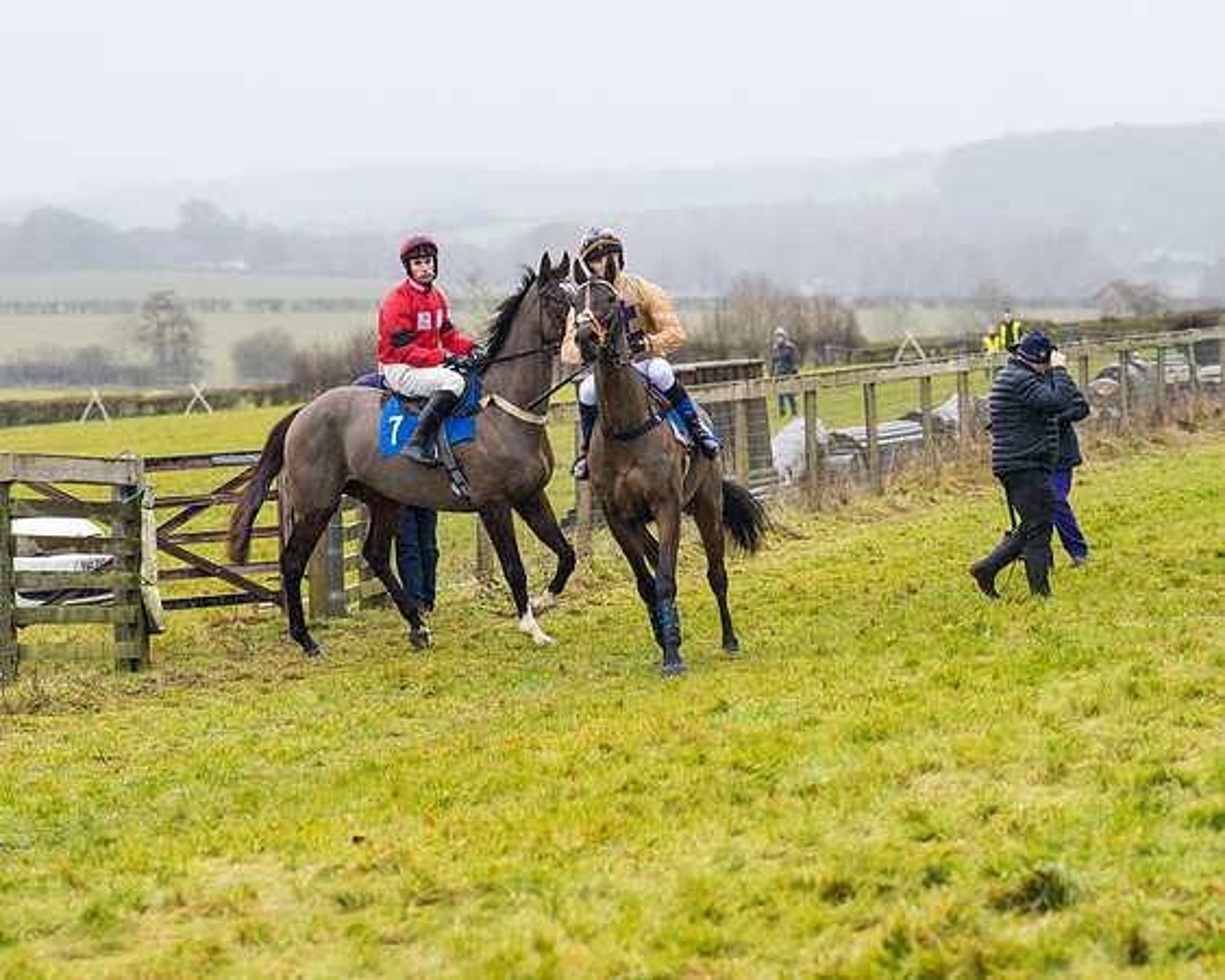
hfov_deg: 12.0
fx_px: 5847
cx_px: 605
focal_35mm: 161
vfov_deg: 9.6
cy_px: 519
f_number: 4
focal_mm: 135
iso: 800
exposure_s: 1/1000
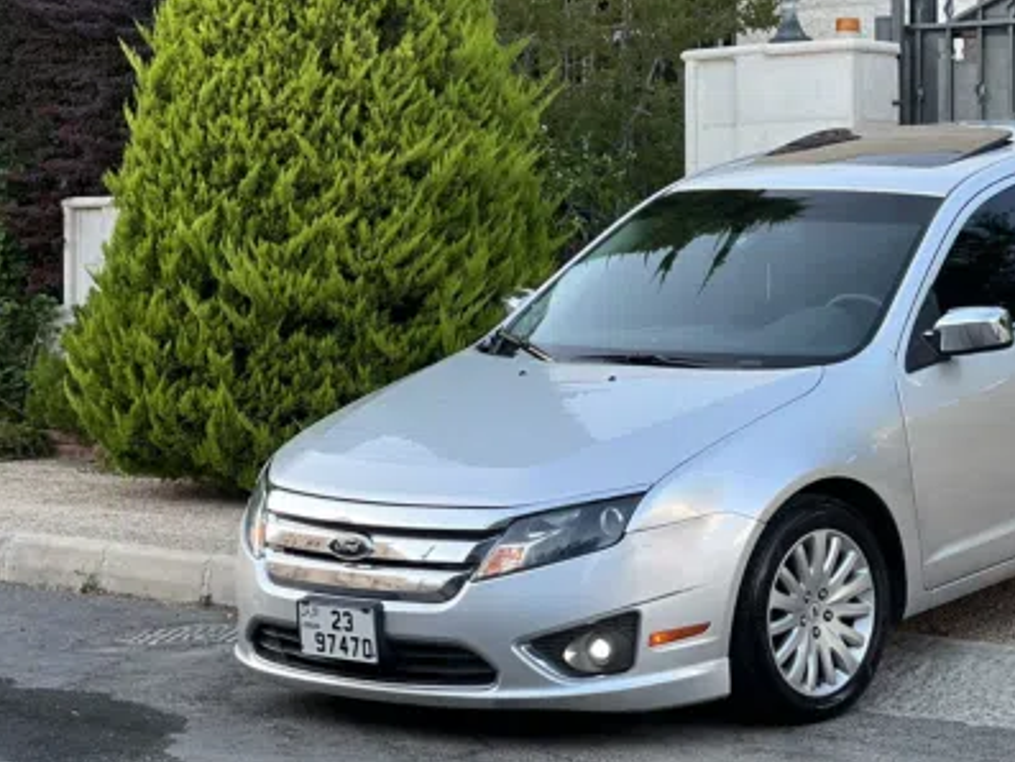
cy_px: 263
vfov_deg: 11.9
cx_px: 713
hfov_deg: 15.8
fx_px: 3637
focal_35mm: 124
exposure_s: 1/121
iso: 64
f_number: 2.8
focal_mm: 9
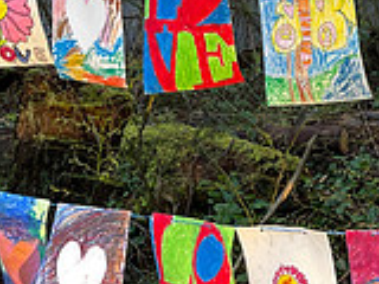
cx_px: 393
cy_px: -122
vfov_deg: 14.8
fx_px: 1029
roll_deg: +1.9
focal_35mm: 94
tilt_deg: -1.4
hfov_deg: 20.1
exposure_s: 1/120
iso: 125
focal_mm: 5.1
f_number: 1.6
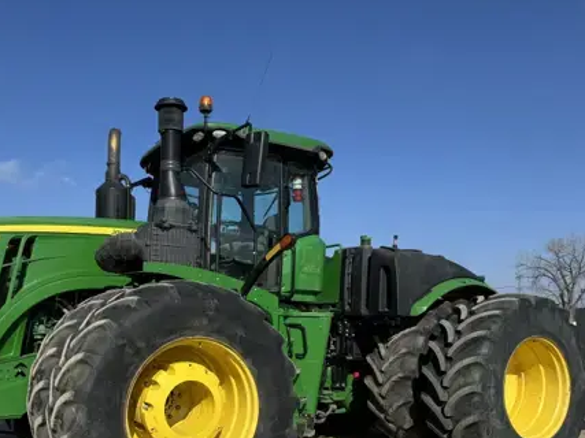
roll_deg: +1.4
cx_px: 203
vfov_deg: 39.0
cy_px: 304
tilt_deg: +1.5
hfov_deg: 50.6
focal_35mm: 36
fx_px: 608
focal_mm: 6.86
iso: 80
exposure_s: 1/5348
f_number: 1.78
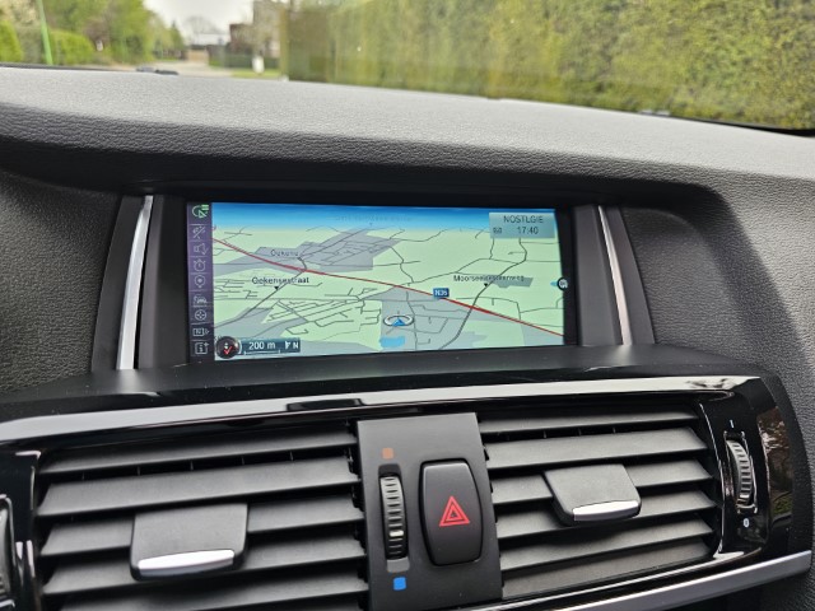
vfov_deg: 58.9
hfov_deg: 73.9
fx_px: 542
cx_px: 408
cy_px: 306
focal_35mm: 23
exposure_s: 1/180
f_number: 1.7
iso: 64
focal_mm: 6.3
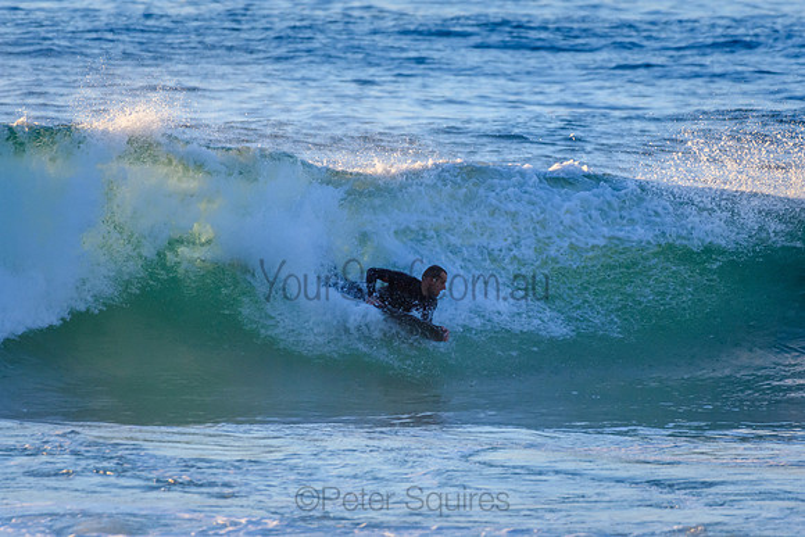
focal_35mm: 750
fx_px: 16774
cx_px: 402
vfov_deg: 1.8
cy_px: 268
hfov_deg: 2.7
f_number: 5.6
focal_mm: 500
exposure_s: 1/1600
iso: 1000
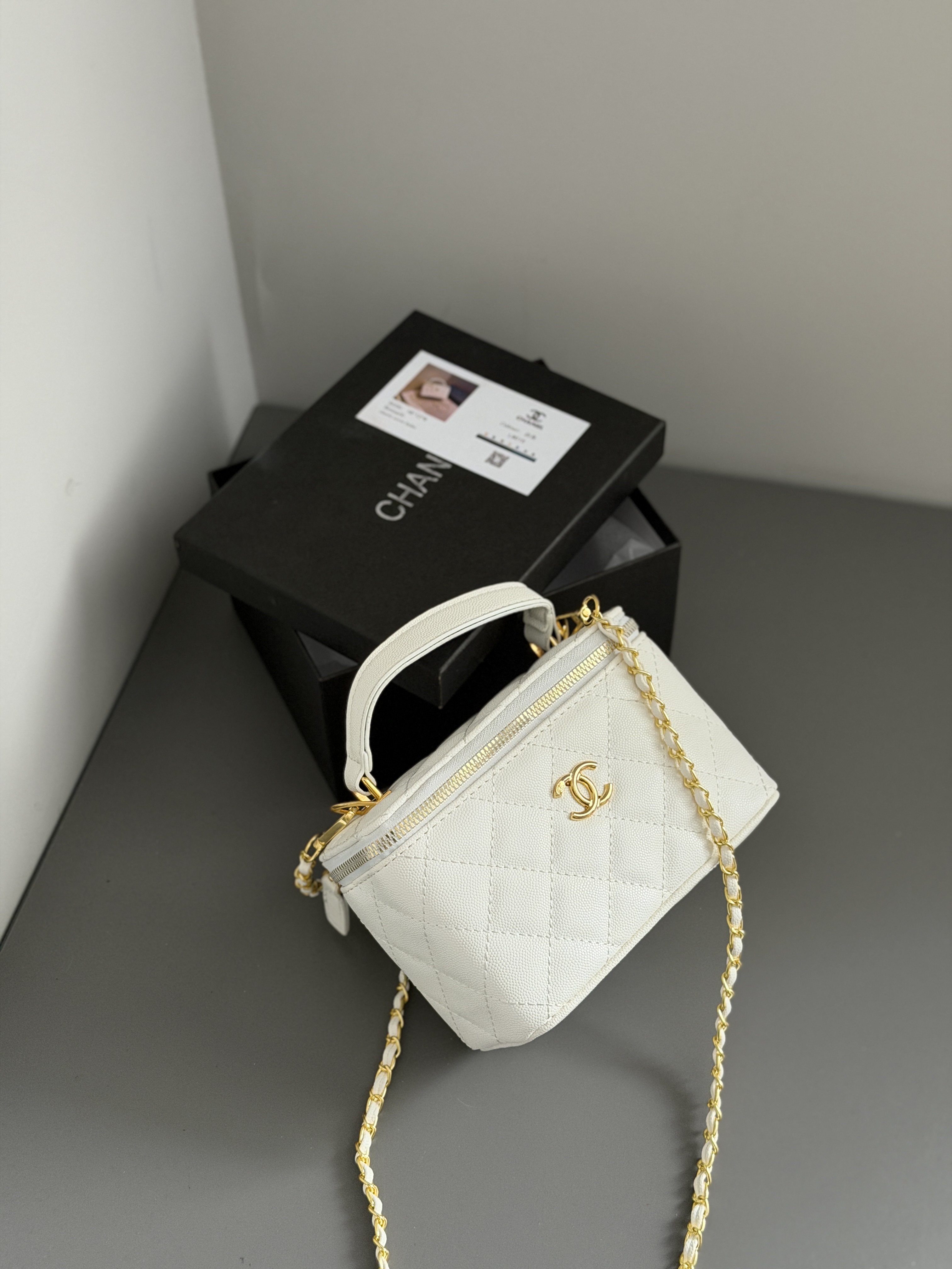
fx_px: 1760
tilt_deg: -50.2
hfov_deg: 30.3
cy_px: 634
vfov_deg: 39.7
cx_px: 476
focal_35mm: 48
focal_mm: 6.76
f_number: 1.78
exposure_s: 1/41
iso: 250
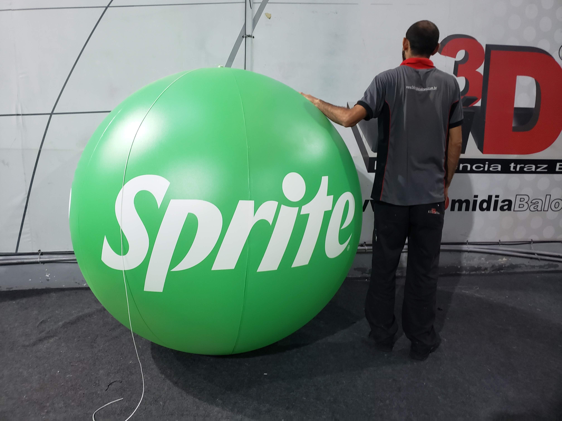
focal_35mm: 26
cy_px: 210
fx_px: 422
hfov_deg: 67.3
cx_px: 281
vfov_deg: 53.1
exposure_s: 1/30
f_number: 1.5
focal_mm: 4.3
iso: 250
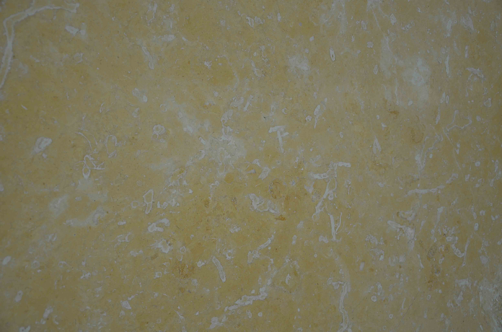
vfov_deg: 34.1
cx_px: 251
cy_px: 166
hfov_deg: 49.6
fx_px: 543
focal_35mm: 39
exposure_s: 1/40
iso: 800
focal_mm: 26
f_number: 4
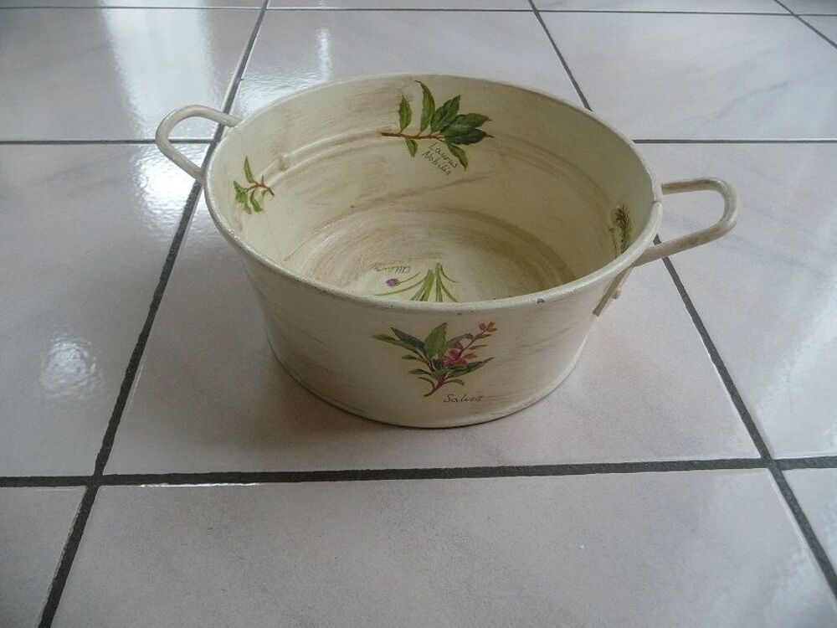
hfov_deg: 63.4
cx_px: 418
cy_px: 314
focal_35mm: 28
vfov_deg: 49.7
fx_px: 677
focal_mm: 4.7
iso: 200
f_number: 3.3
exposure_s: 1/30
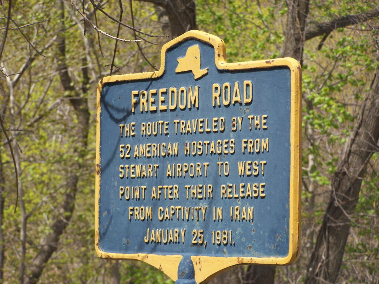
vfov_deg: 8.8
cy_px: 142
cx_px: 190
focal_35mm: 169
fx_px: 1850
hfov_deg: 11.7
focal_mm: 28
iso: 200
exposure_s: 1/500
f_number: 3.2
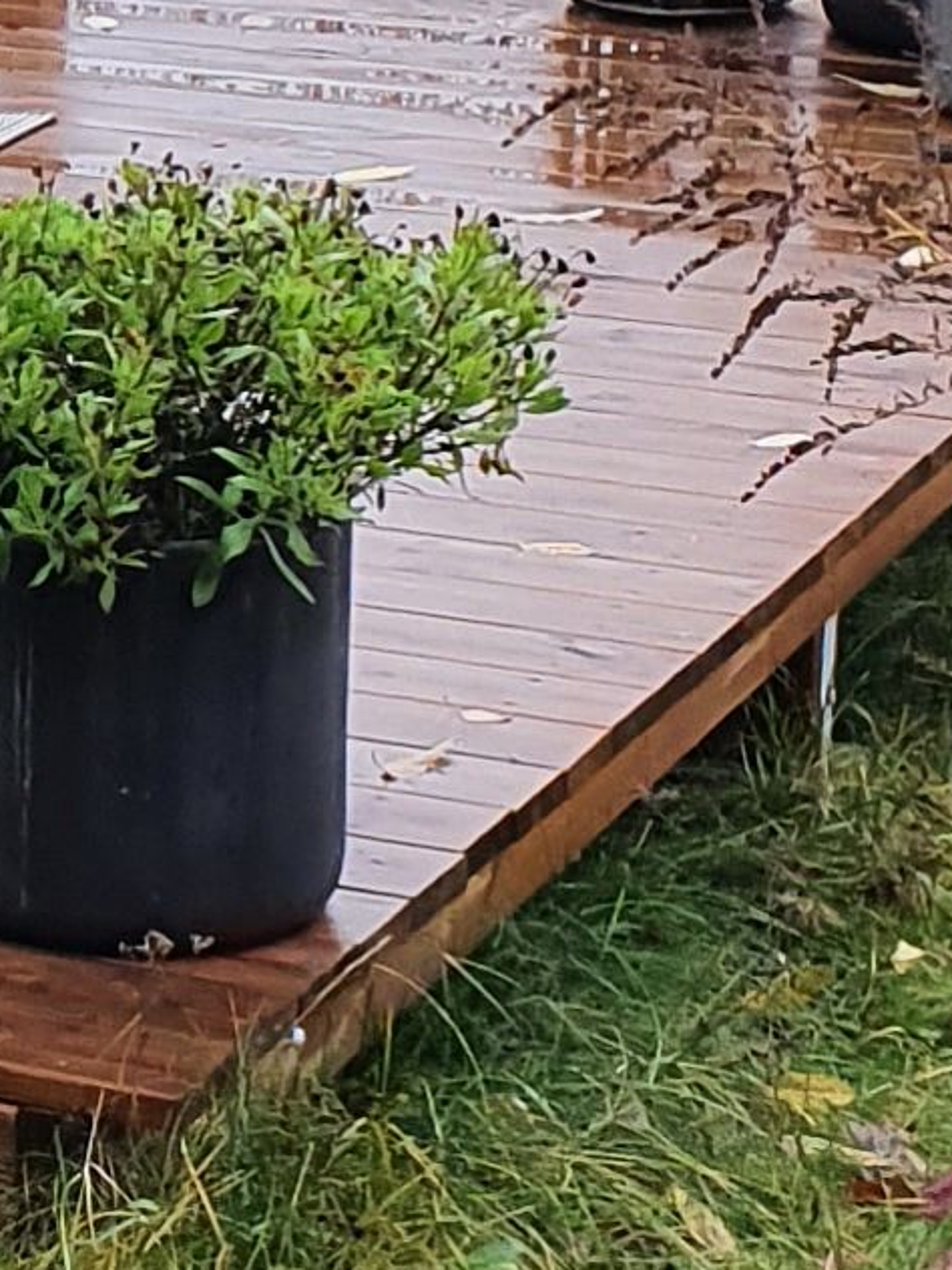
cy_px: -4
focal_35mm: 166
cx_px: -1540
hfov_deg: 8.1
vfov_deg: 11.8
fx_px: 6087
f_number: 2.4
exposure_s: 1/100
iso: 64
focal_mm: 4.32
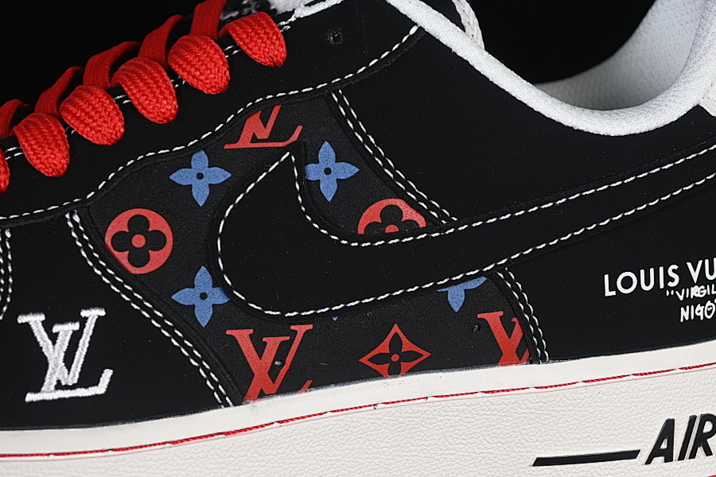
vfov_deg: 15.2
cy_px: 268
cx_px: 369
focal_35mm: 90
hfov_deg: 22.6
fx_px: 1790
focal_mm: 50
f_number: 6.3
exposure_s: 1/50
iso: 160
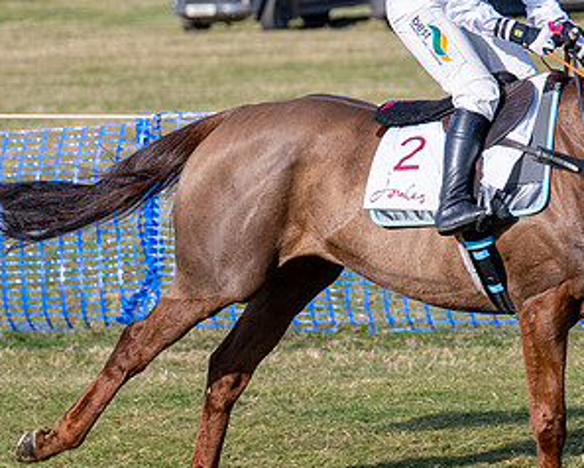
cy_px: 198
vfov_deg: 4.3
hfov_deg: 5.4
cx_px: 413
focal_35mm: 357
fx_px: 6174
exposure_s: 1/2000
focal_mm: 95
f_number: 2.8
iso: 100
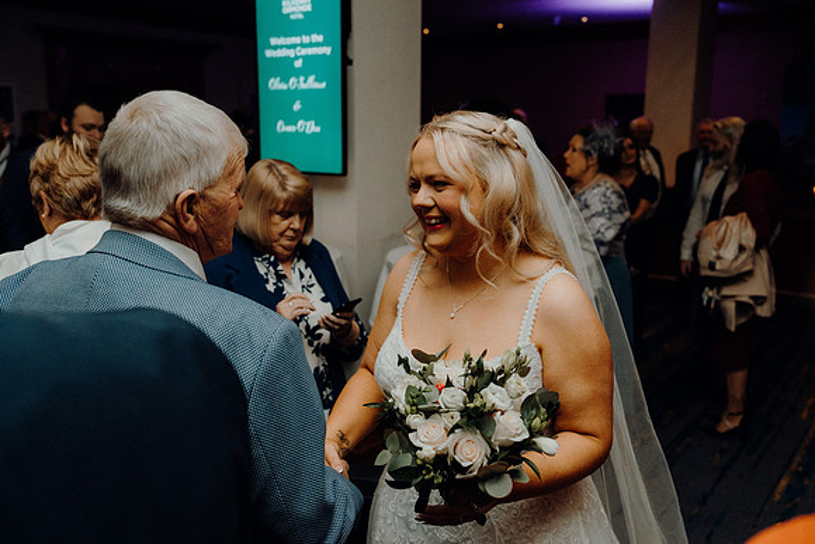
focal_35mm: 33
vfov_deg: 40.0
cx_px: 408
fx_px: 747
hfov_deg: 57.2
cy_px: 272
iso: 2500
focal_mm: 33
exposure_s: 1/160
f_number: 3.5
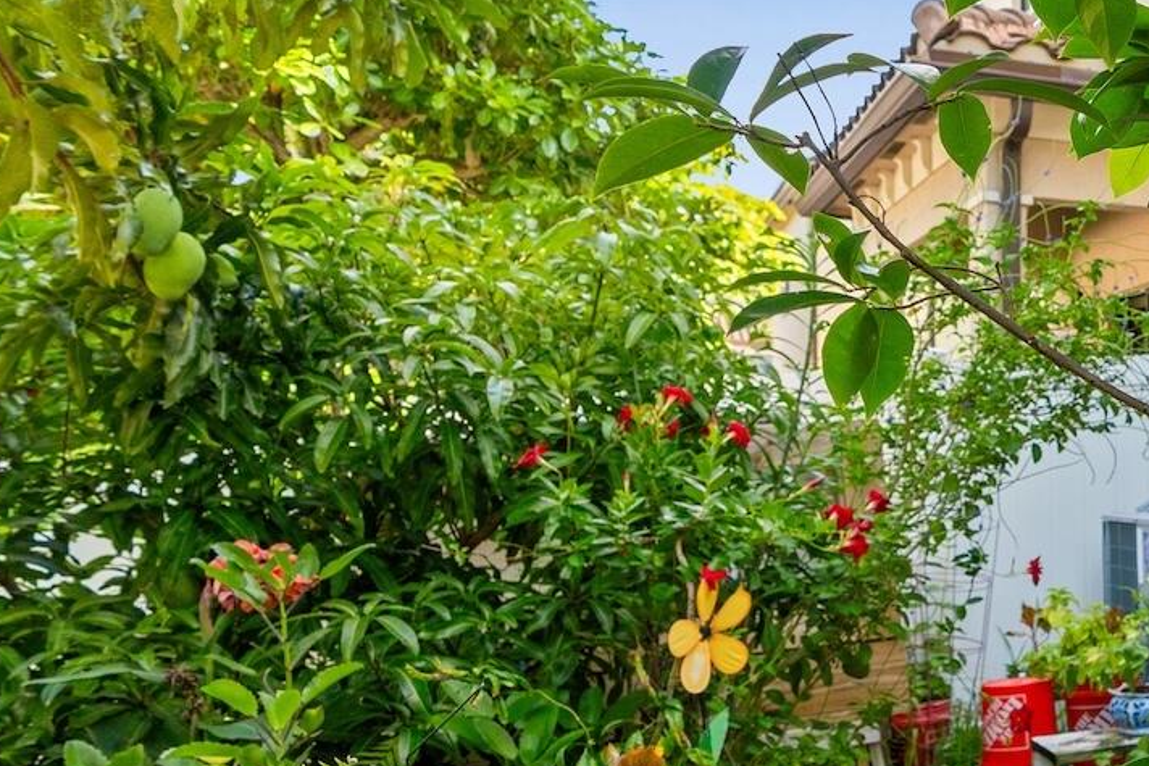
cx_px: 1551
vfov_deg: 29.0
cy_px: 522
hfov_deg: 31.3
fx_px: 1468
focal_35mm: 46
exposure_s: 1/50
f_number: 5
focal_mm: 16
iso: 160
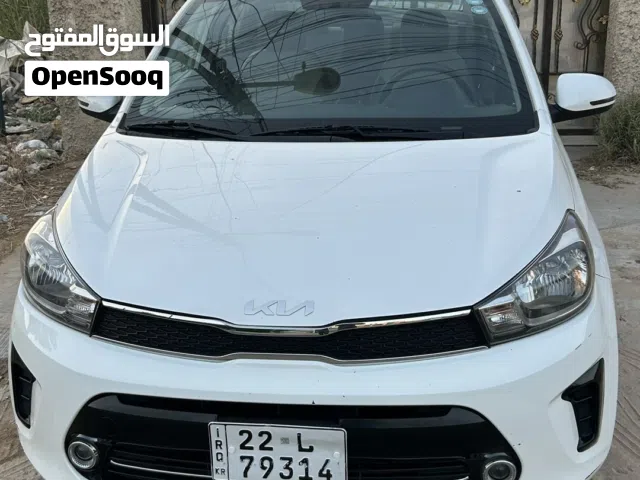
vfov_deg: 53.1
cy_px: 240
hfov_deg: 67.3
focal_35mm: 26
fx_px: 481
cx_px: 320
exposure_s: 1/347
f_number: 1.5
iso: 50
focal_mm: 5.7
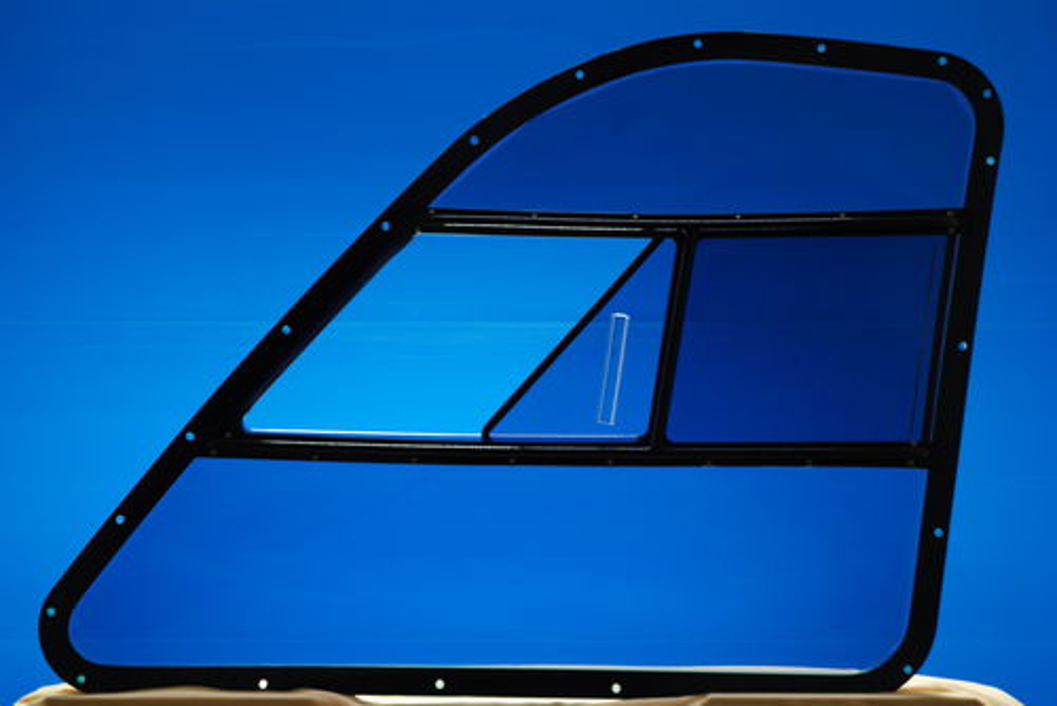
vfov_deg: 19.8
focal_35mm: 69
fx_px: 2027
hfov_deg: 29.2
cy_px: 353
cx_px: 528
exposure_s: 1/25
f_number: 4.5
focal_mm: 46
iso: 200
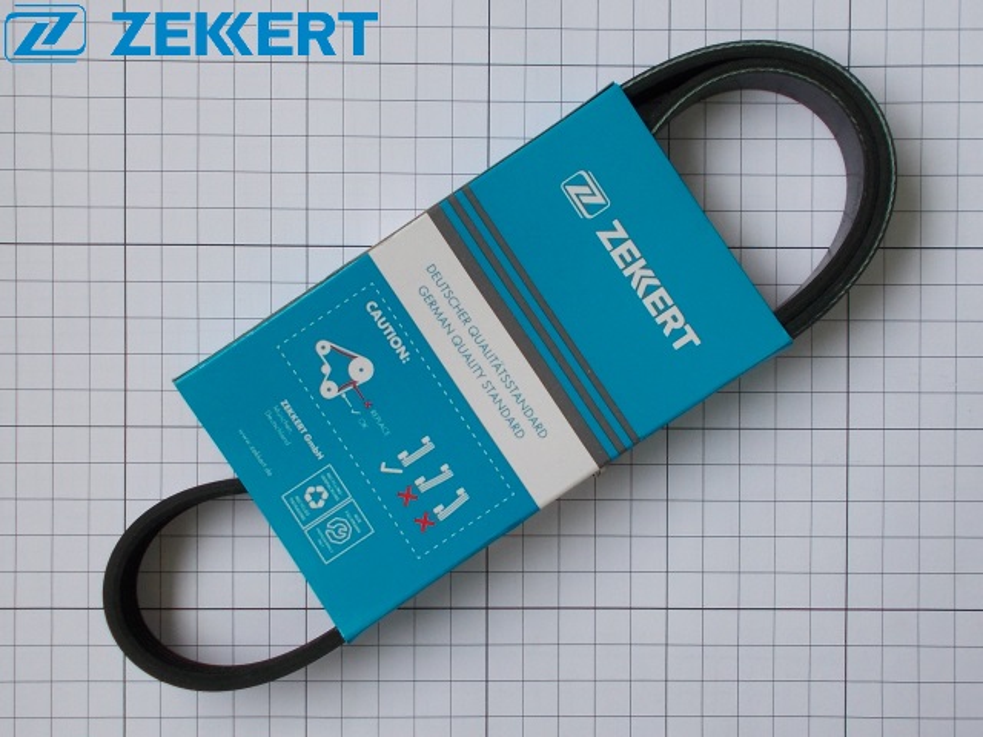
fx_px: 738
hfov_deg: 67.3
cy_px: 368
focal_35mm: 26
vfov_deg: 53.1
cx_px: 492
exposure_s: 1/160
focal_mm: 4.6
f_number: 3.2
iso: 80
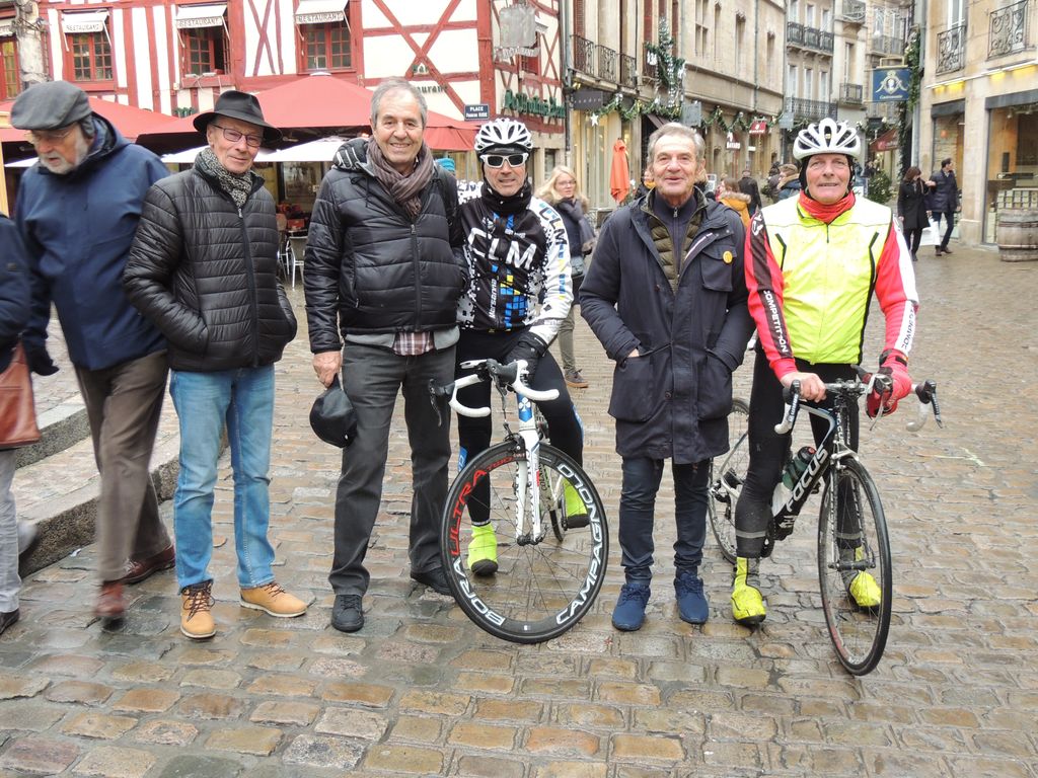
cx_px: 519
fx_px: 1050
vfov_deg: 40.7
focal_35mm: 35
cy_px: 389
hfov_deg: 52.6
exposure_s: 1/50
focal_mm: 6.2
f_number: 3.3
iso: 200
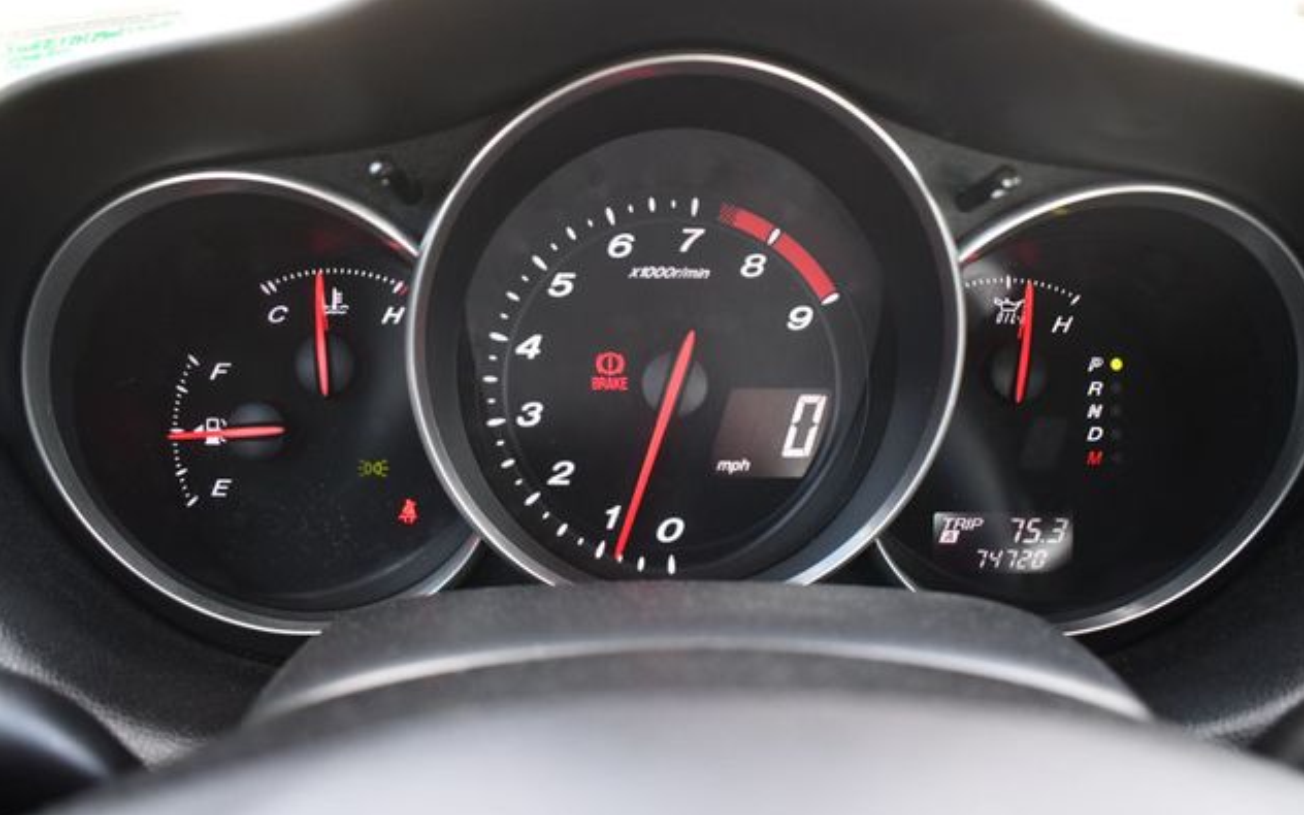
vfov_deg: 39.4
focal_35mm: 32
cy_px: 404
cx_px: 654
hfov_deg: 59.7
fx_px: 1137
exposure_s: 1/125
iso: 1000
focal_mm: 21
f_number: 3.8
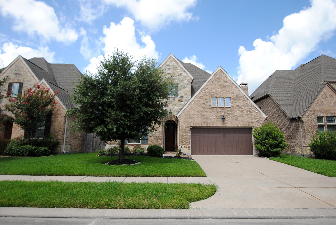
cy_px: 112
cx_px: 168
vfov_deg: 63.3
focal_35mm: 20
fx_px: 182
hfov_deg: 85.4
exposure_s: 1/500
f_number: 4
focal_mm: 13
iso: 100
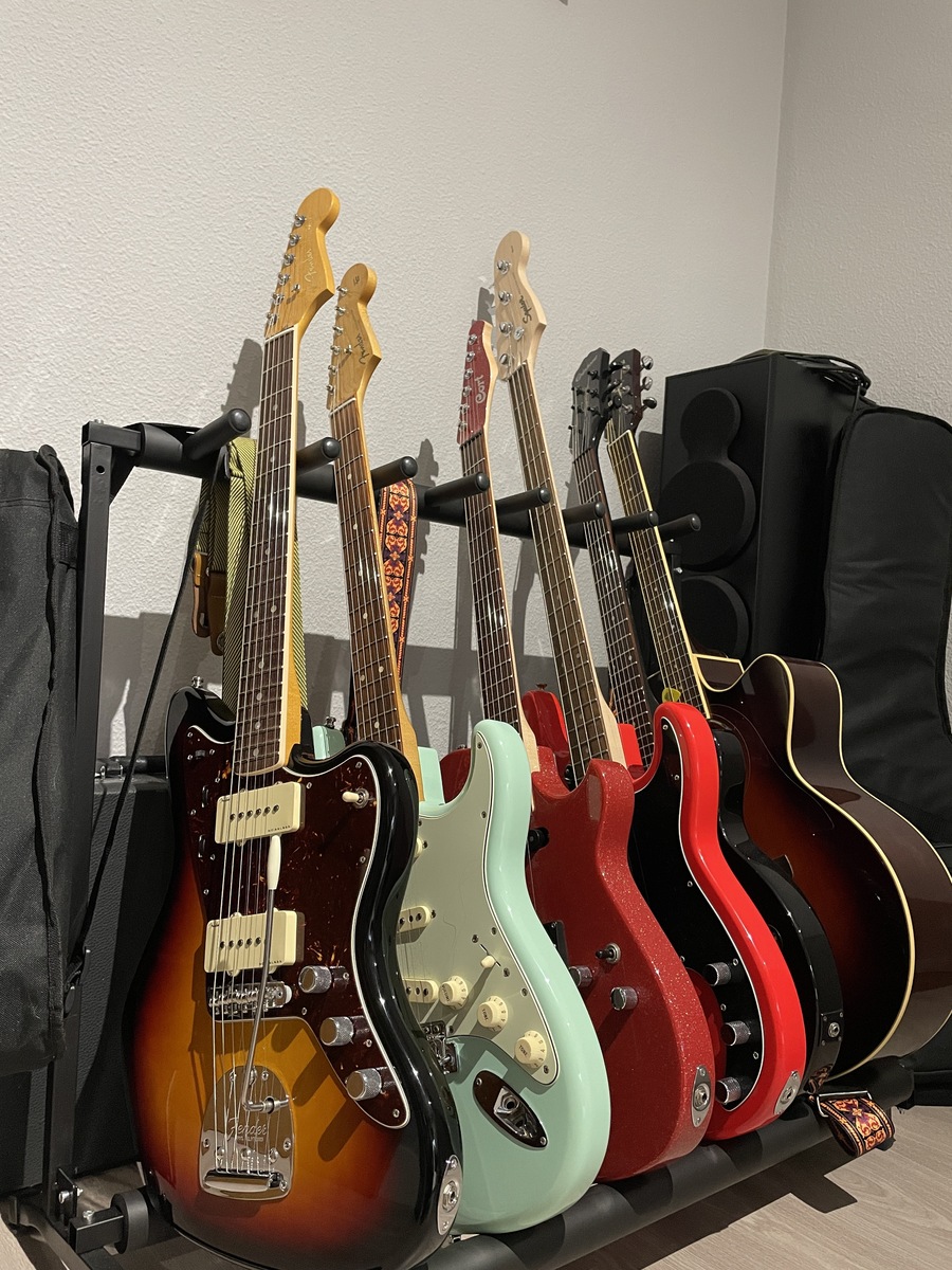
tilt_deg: +0.8
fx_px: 953
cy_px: 635
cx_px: 476
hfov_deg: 53.1
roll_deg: -3.3
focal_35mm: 26
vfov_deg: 67.3
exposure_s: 1/50
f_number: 1.6
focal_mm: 4.2
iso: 400
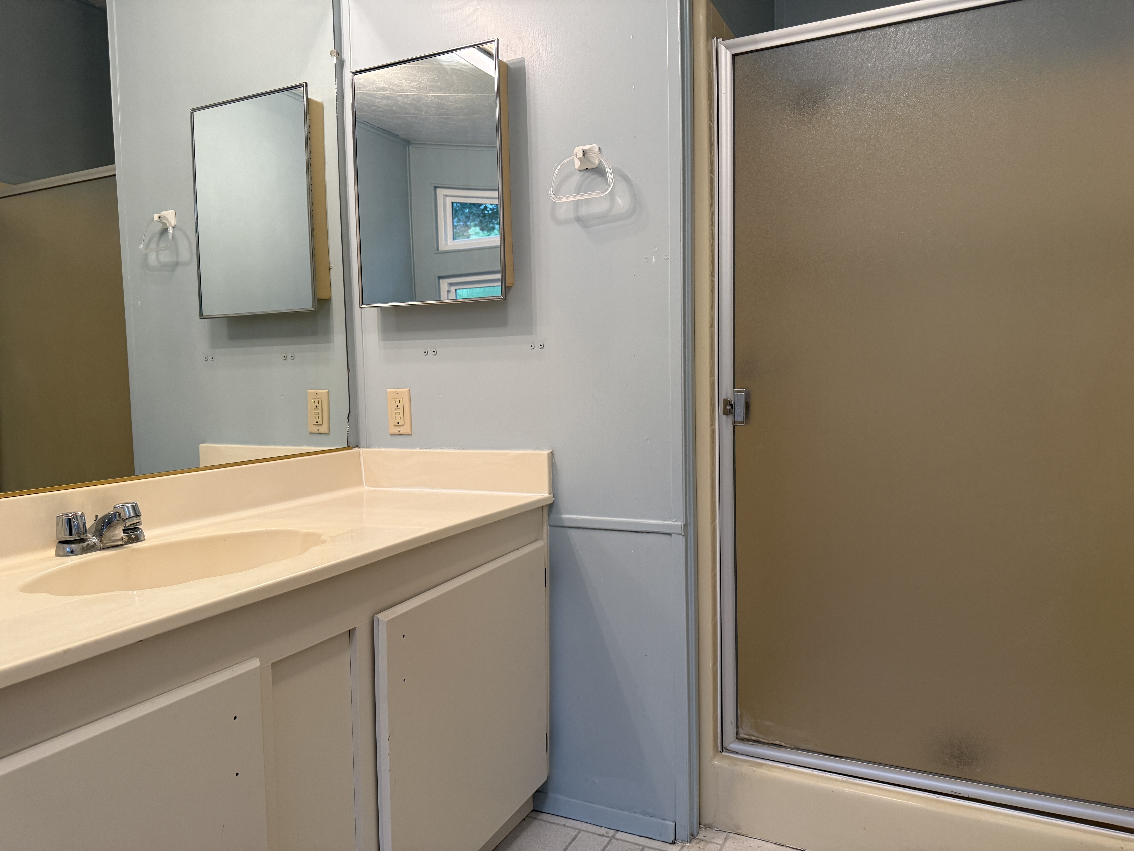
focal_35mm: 24
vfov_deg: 56.8
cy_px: 426
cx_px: 567
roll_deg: +1.1
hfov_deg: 71.6
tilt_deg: -4.2
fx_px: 786
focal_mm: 6.76
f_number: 1.78
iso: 200
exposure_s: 1/60
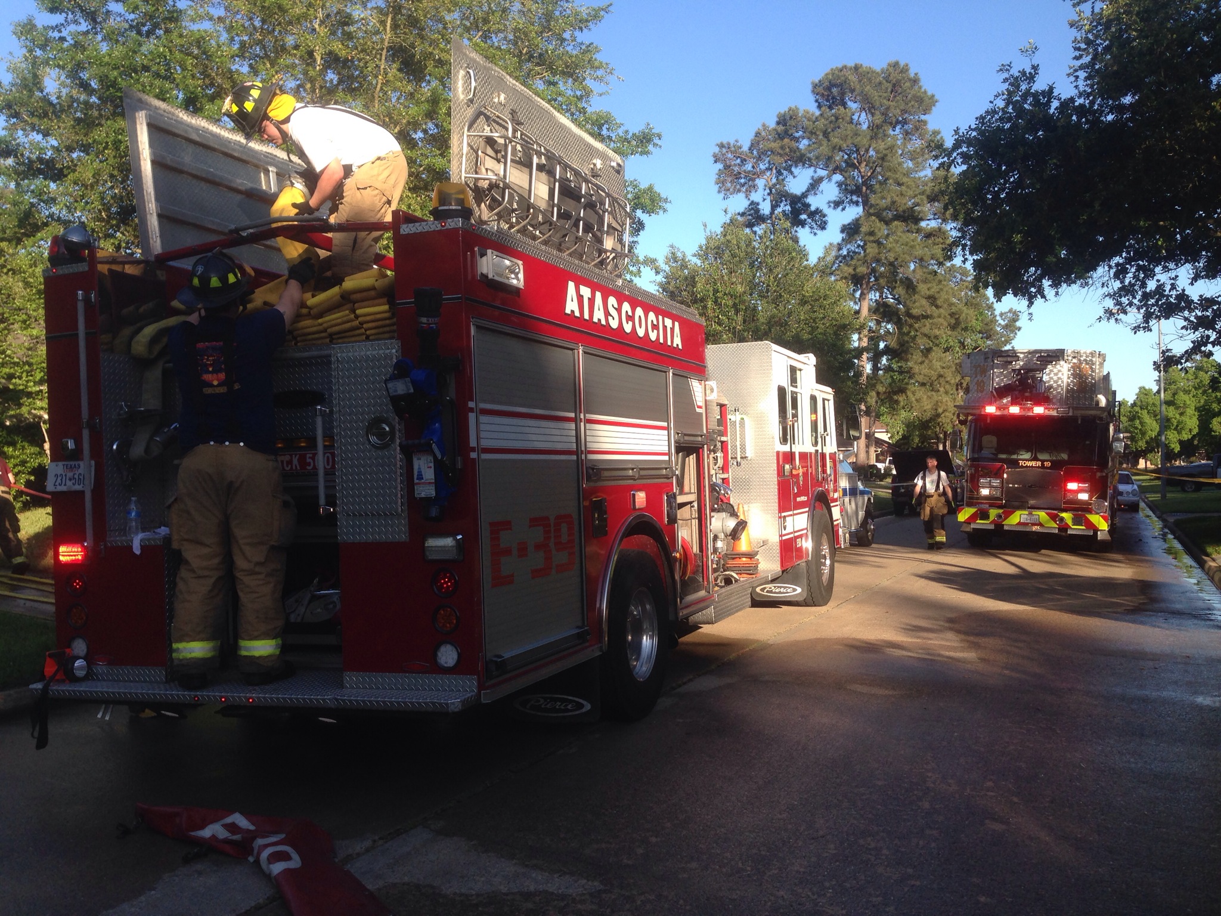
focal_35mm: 33
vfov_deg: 42.9
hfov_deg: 55.4
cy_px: 458
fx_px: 1164
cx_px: 610
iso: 50
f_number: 2.4
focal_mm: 4.12
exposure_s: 1/596
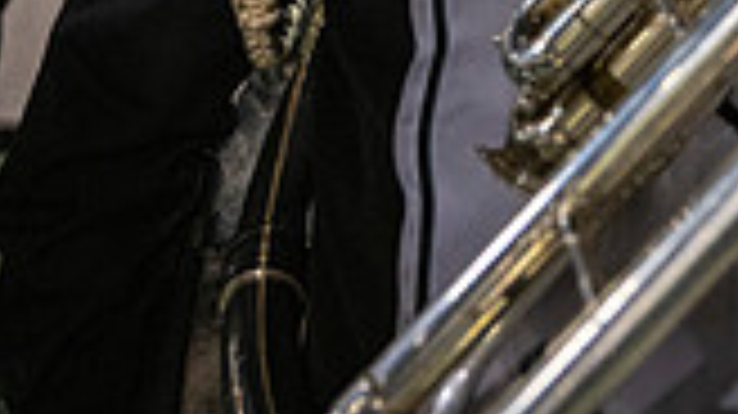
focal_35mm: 69
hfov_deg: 30.0
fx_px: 1349
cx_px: 562
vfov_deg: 14.0
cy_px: -468
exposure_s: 1/500
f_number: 3.2
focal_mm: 24
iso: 2000
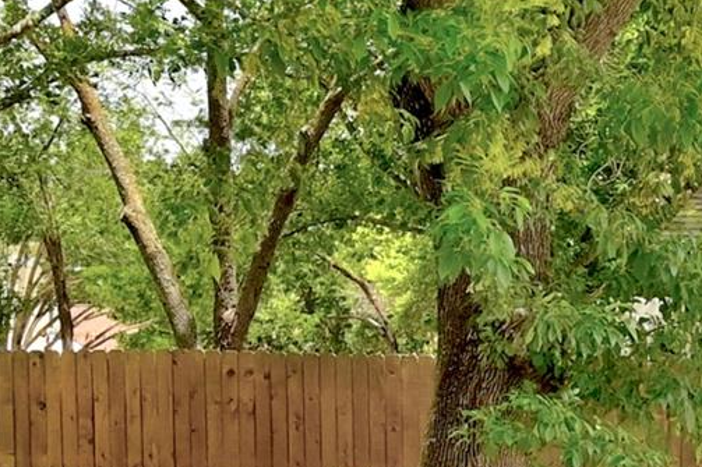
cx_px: 1267
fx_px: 1111
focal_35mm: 57
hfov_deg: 21.8
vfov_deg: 23.7
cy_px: 313
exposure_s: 1/400
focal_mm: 14
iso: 400
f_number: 10
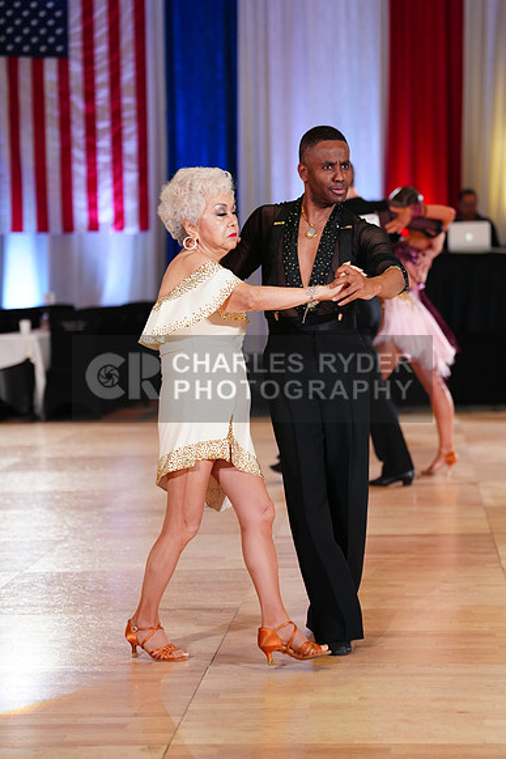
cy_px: 380
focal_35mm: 89
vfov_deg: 22.9
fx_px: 1875
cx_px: 253
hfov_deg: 15.4
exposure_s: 1/400
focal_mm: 89
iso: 1600
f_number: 2.8
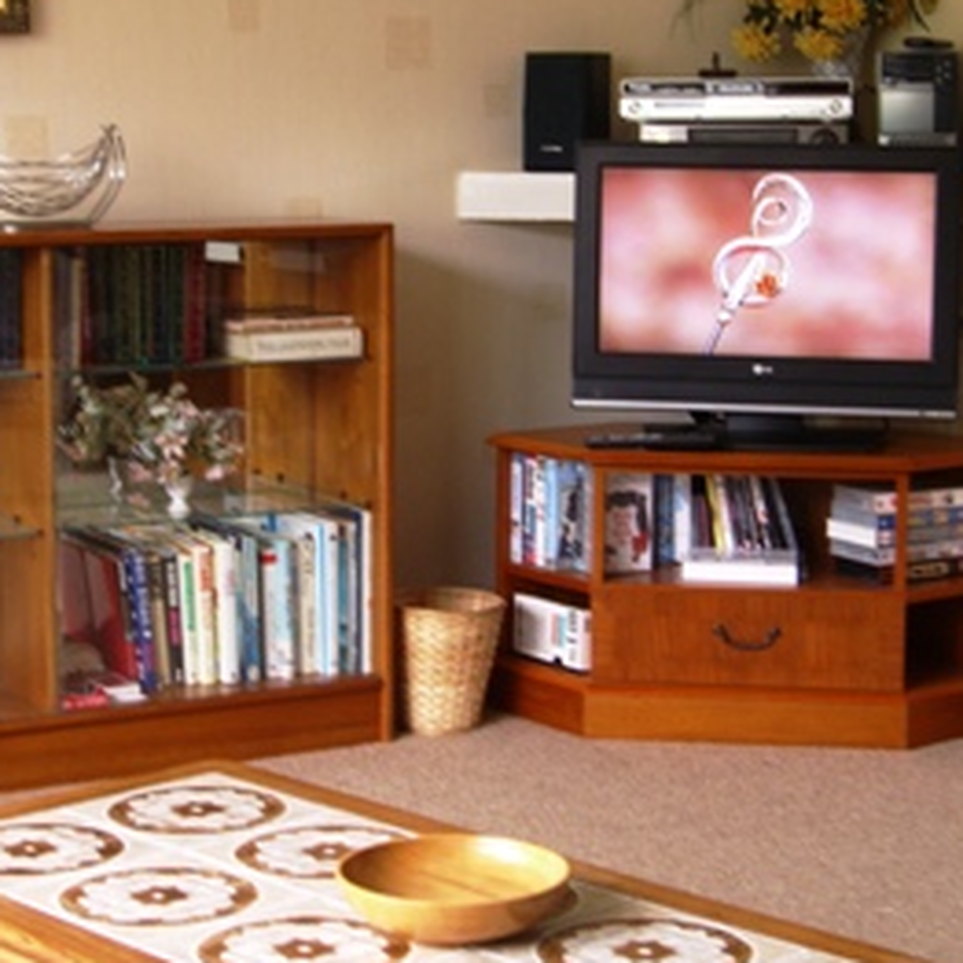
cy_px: 364
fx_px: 2707
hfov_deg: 20.2
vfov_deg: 20.1
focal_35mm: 86
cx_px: 419
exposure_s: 1/25
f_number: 3.6
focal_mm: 11.8
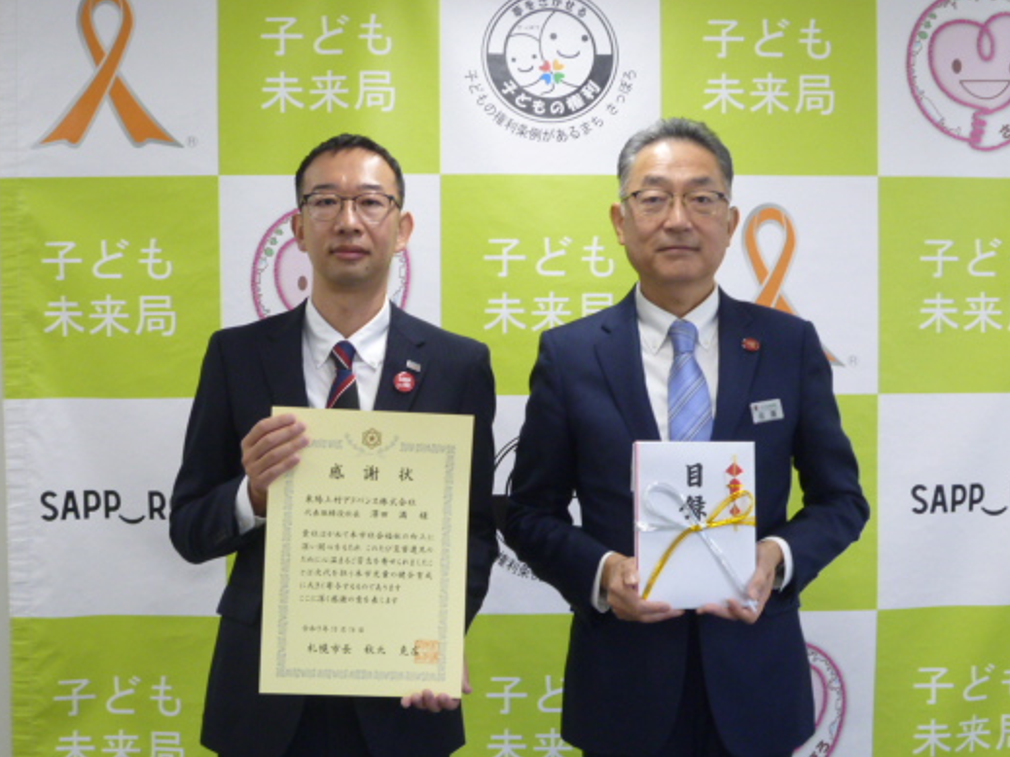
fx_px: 1546
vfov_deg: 27.5
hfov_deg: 36.2
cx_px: 535
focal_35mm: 53
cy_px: 391
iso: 200
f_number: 3.7
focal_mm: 7.7
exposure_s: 1/40
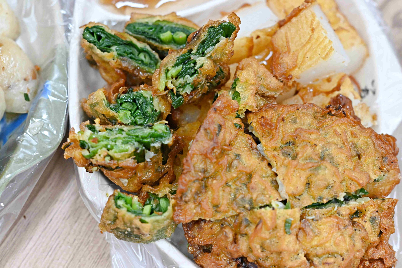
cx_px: 201
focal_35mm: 75
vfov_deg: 18.2
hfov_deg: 27.0
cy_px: 134
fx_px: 837
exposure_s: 1/200
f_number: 3.2
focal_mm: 50
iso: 2000
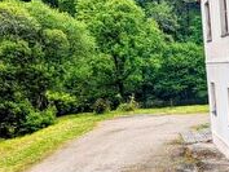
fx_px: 417
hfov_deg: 23.5
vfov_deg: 22.8
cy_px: 151
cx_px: 358
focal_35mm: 63
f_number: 2.2
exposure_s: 1/547
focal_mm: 2.35
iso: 50
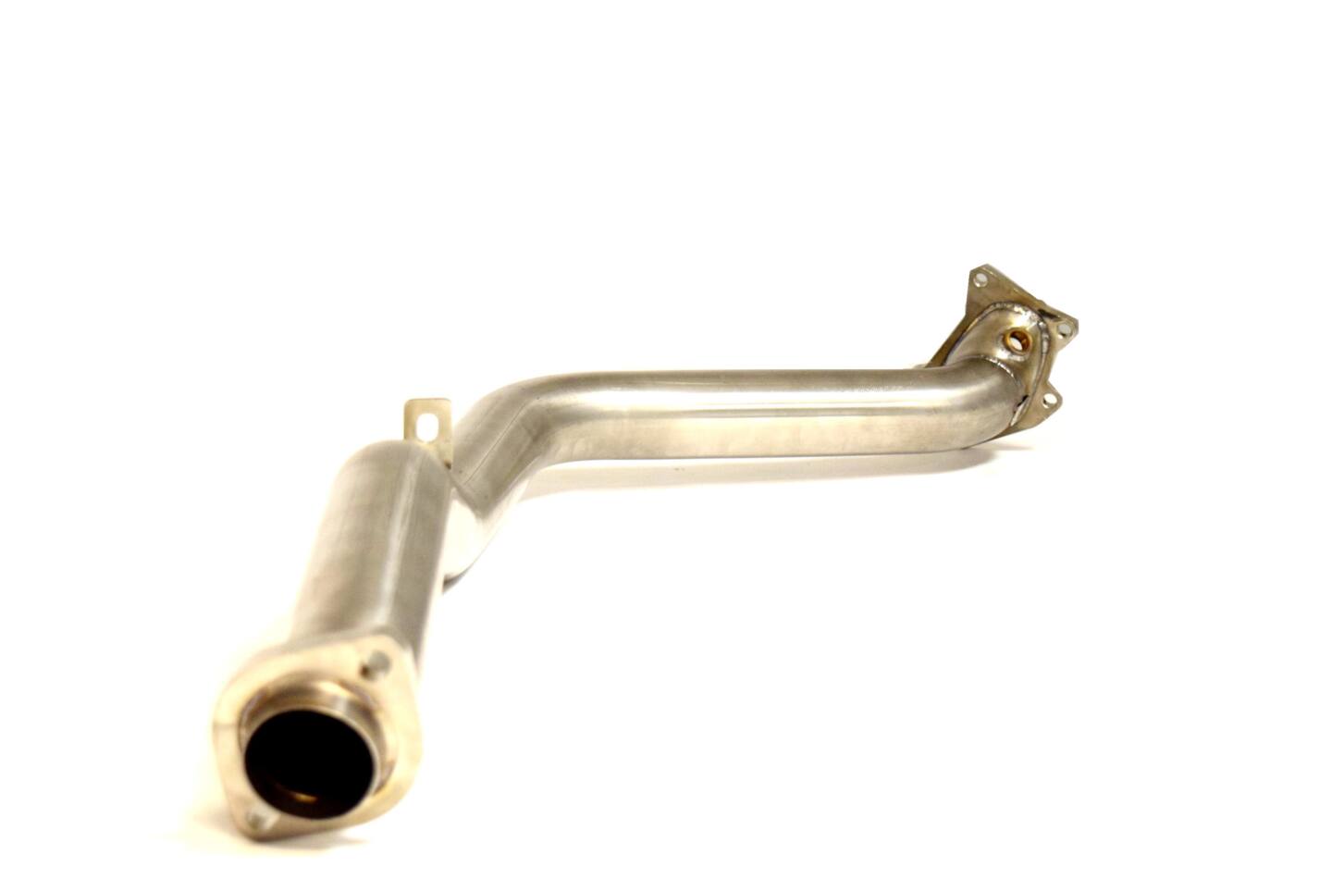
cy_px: 446
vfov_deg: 21.6
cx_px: 666
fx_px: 2333
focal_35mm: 63
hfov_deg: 31.9
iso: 1250
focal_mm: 42
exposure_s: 1/60
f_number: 5
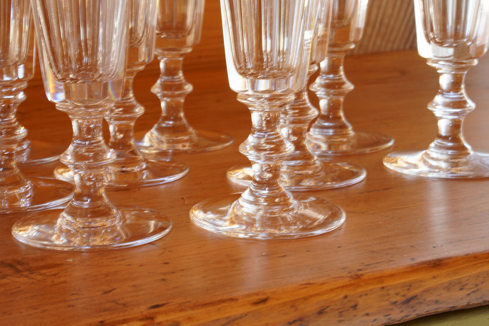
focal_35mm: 90
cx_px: 218
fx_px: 1222
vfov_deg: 15.2
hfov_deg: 22.6
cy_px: 139
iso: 200
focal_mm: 72
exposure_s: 4
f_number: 22
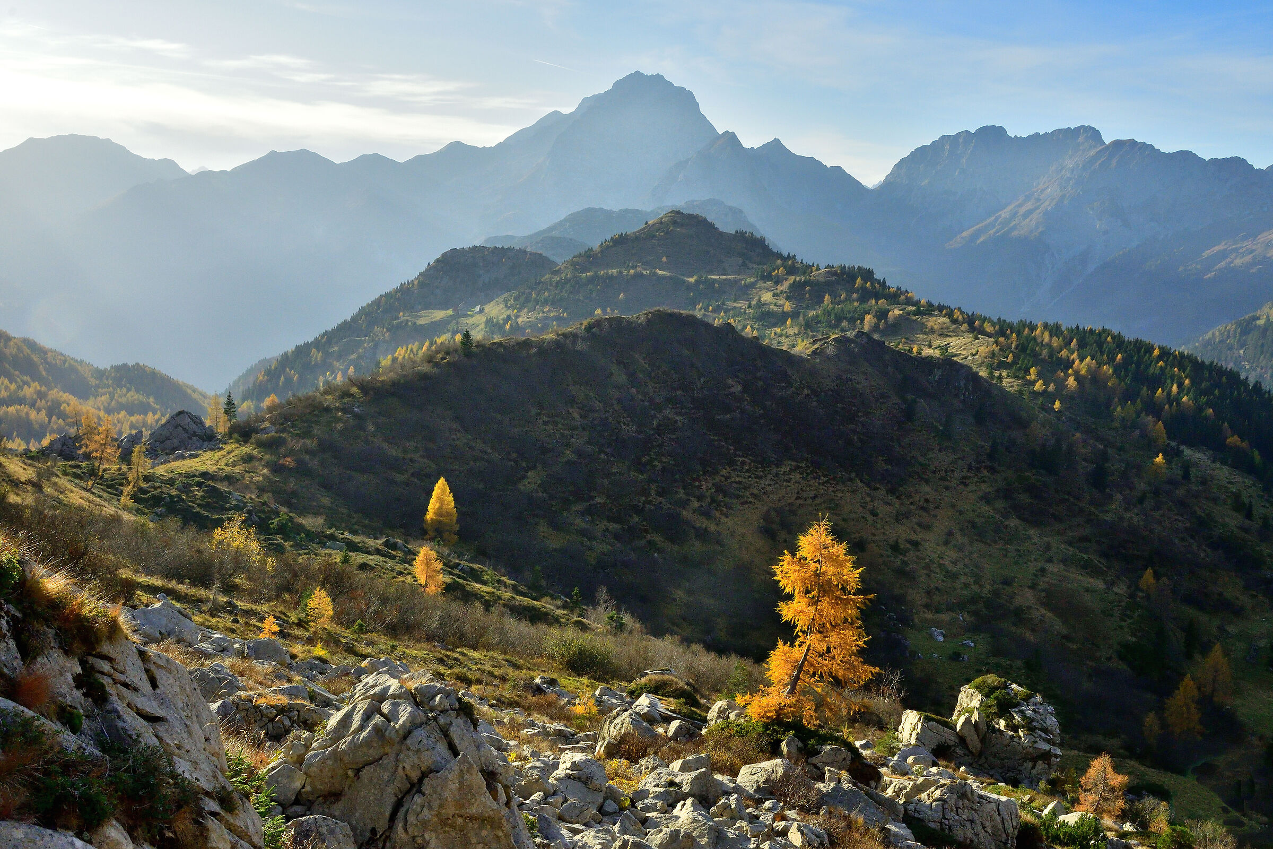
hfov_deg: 57.2
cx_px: 636
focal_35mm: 33
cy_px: 424
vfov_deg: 40.0
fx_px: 1167
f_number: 14
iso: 200
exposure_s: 1/800
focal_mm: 22
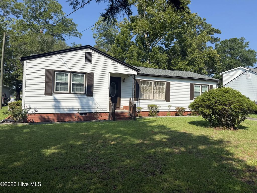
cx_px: 128
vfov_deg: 56.8
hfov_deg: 71.6
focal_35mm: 24
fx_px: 178
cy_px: 96
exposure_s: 1/4975
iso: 80
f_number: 1.78
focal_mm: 6.76
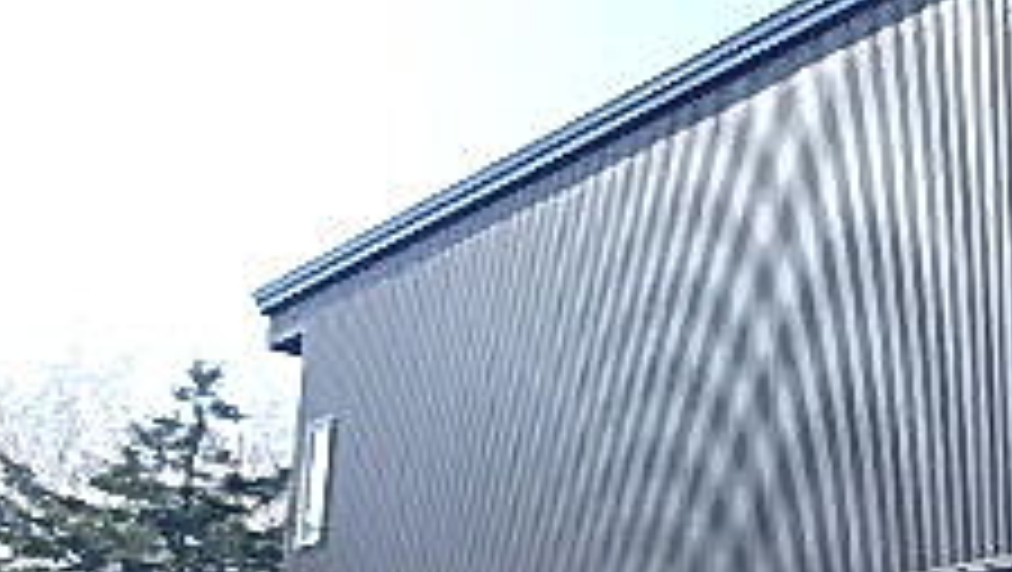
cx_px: 1250
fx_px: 1746
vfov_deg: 17.8
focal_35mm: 65
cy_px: 649
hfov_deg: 27.8
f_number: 3.5
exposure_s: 1/640
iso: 125
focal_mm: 3.7
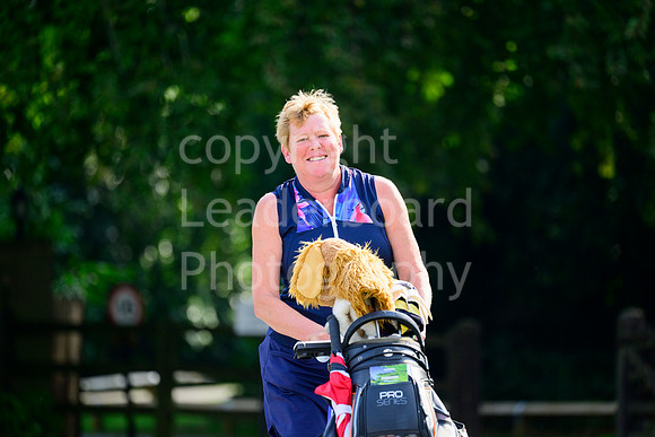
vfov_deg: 4.4
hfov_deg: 6.6
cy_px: 218
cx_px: 328
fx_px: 5641
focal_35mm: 310
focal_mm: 310
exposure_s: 1/1600
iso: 1000
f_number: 5.3
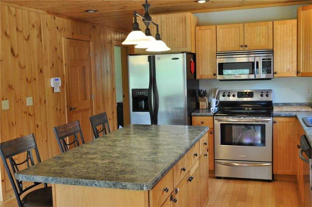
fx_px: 350
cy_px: 104
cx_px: 156
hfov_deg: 48.0
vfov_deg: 32.9
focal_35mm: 40
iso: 800
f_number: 4
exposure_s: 1/60
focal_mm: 27
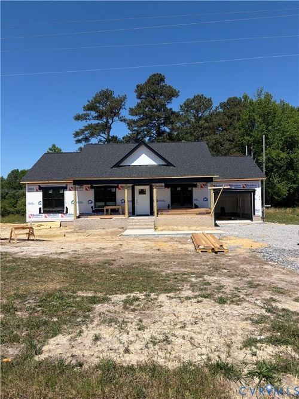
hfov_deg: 53.0
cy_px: 200
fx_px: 300
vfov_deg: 67.3
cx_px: 150
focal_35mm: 26
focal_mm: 5.96
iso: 64
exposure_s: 1/6329
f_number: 1.6
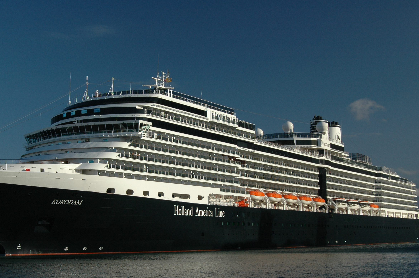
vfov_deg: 23.3
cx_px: 163
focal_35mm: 58
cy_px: 171
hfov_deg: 34.4
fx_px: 674
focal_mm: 30
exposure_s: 1/250
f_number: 8
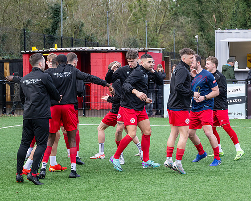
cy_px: 100
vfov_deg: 13.6
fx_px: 843
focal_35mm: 113
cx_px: 139
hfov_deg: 16.9
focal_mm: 98
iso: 800
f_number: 4
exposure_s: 1/1250
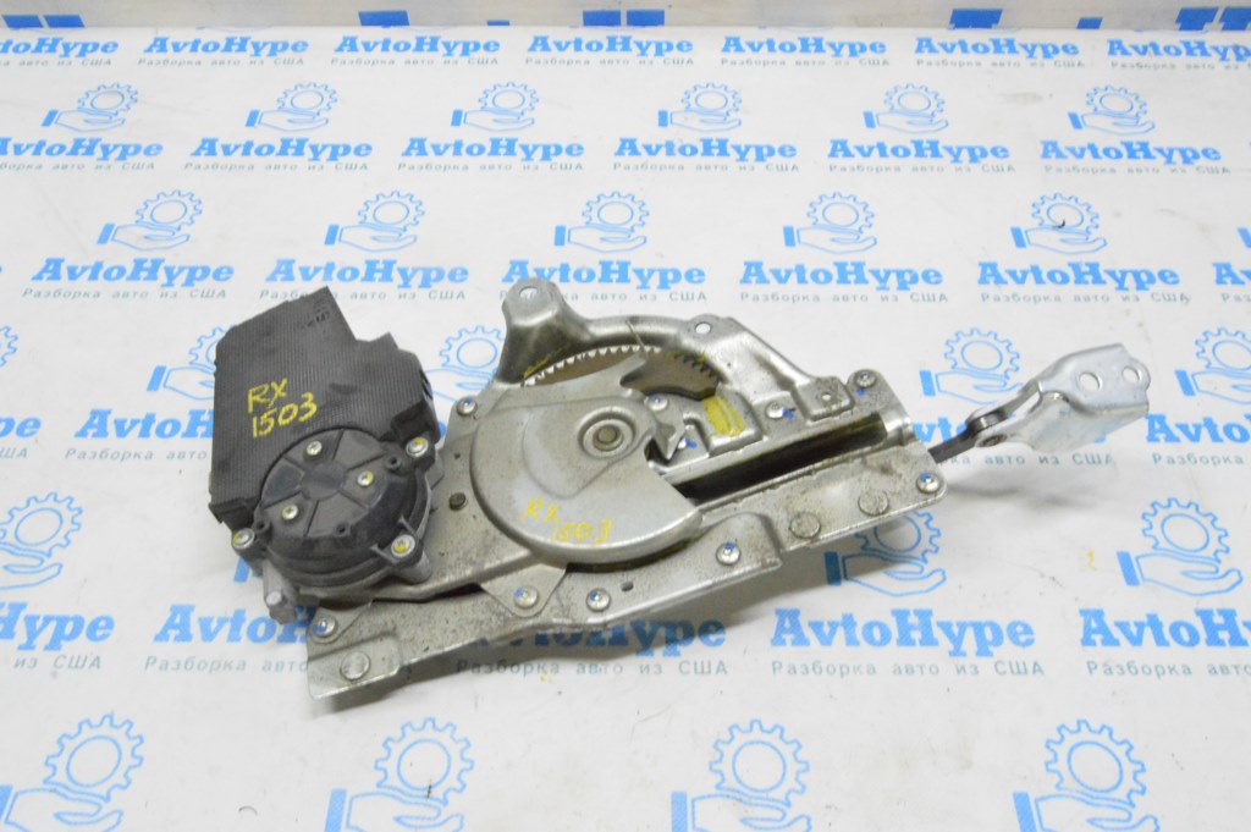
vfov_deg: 43.5
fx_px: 1042
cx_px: 626
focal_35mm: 30
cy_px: 416
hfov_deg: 62.0
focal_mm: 20
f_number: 20
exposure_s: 1/15
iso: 6400
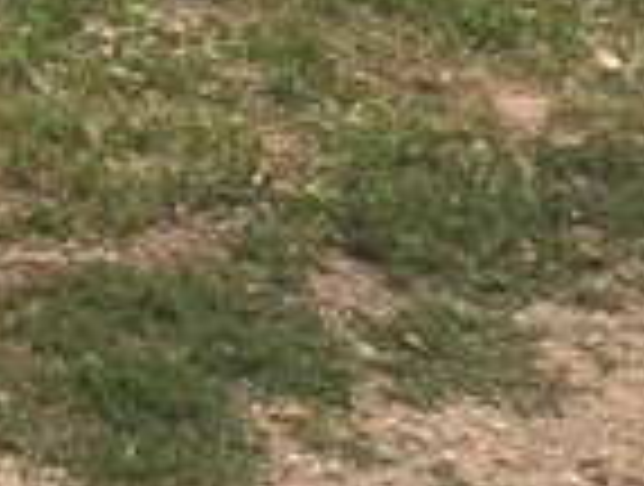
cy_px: -950
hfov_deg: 8.0
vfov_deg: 6.6
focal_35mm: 207
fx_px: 3861
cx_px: -1410
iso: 32
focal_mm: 4.15
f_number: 2.2
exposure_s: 1/2053
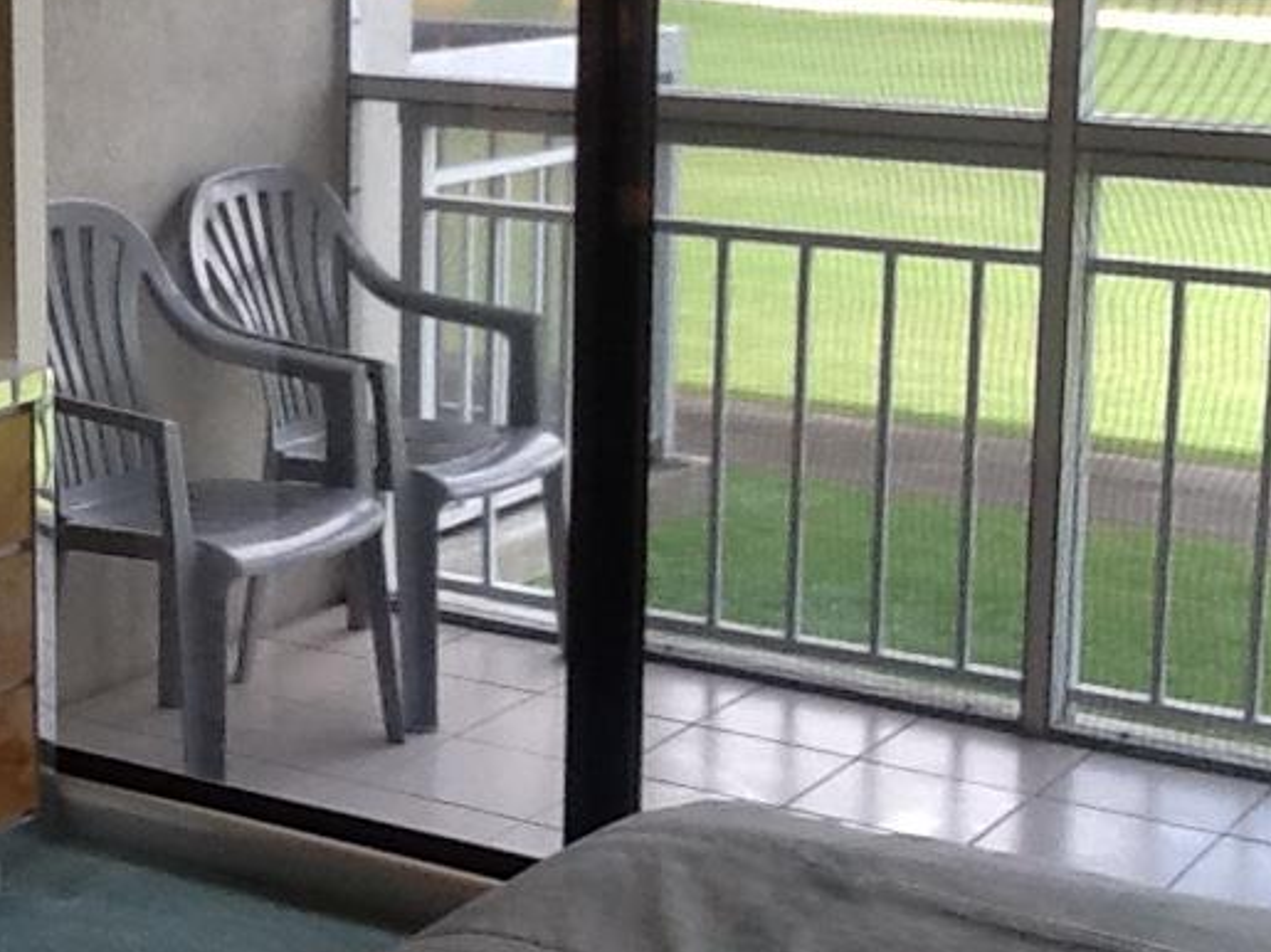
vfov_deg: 17.9
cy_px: 301
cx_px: 148
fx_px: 3010
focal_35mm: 82
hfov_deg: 23.3
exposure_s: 1/60
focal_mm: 2.03
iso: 50
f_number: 2.4
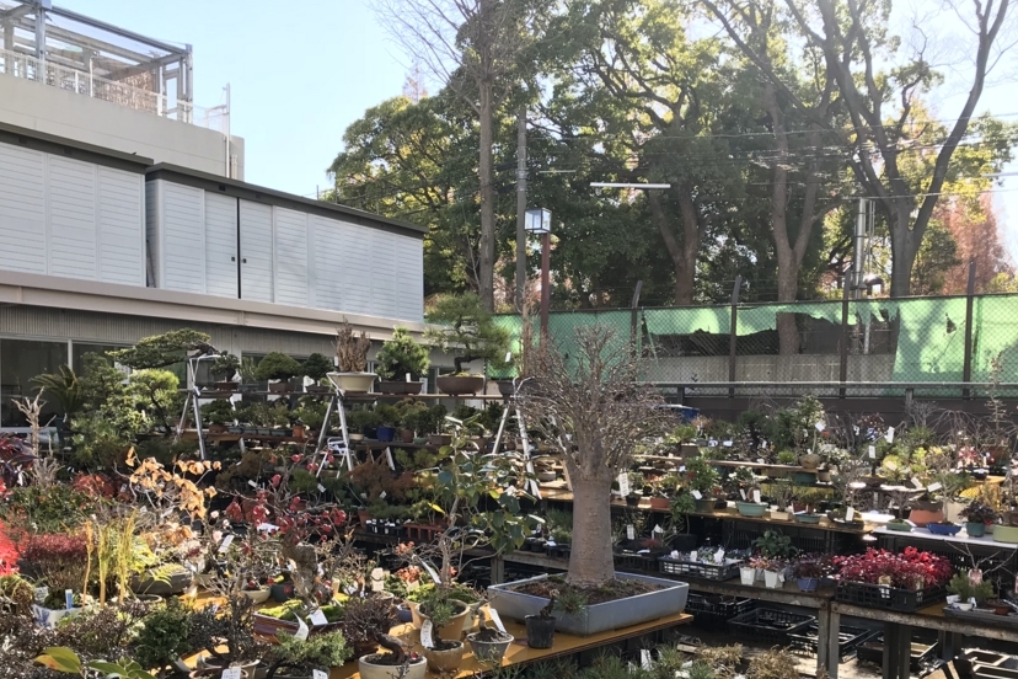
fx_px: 1018
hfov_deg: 53.1
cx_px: 515
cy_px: 466
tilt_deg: -1.5
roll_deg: -1.6
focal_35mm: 36
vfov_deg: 36.4
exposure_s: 1/404
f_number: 1.8
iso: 20
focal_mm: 3.99
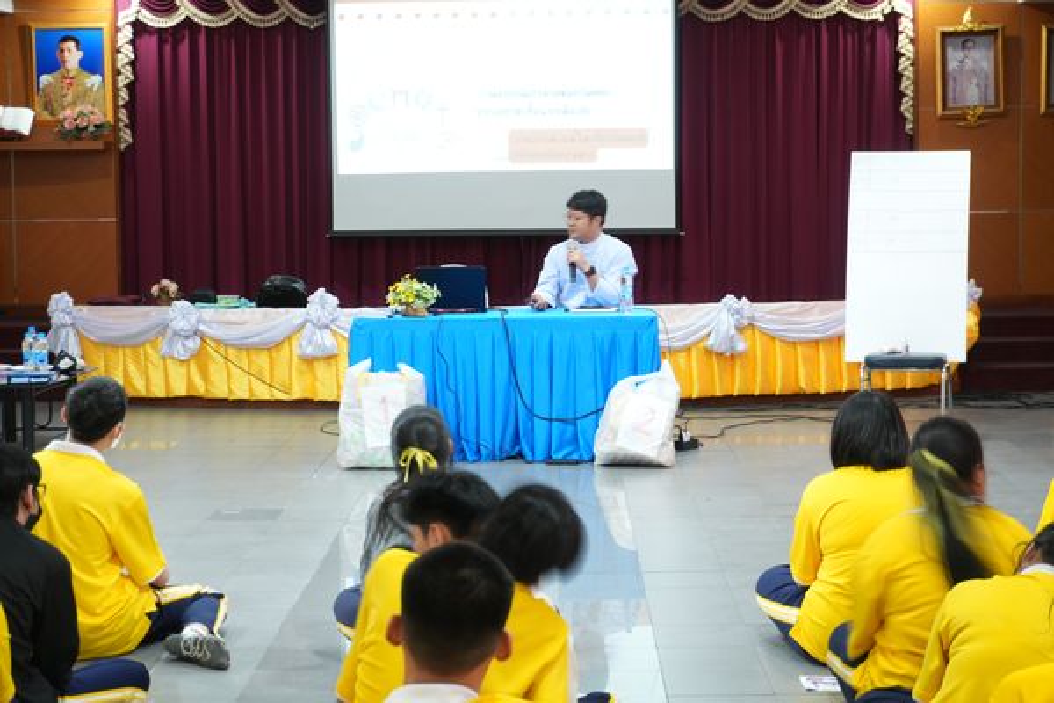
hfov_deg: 29.2
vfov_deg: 19.7
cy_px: 352
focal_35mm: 69
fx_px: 2020
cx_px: 527
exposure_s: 1/6
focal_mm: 46
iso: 500
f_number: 5.6
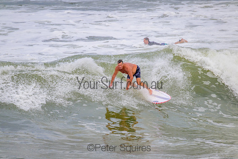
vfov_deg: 1.7
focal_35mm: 800
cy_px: 80
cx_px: 119
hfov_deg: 2.6
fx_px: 5290
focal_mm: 800
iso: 720
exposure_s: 1/2000
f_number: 11
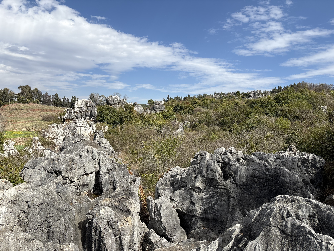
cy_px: 126
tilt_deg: -1.3
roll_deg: -0.5
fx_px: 251
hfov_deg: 67.3
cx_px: 167
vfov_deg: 53.1
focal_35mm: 26
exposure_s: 1/4329
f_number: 1.6
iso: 50
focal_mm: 5.96
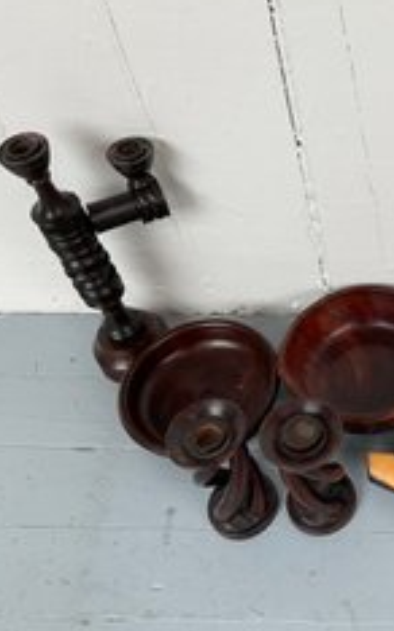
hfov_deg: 26.1
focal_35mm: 45
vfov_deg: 44.3
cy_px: 287
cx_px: 447
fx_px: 774
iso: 20
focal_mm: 3
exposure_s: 1/122
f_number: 1.8
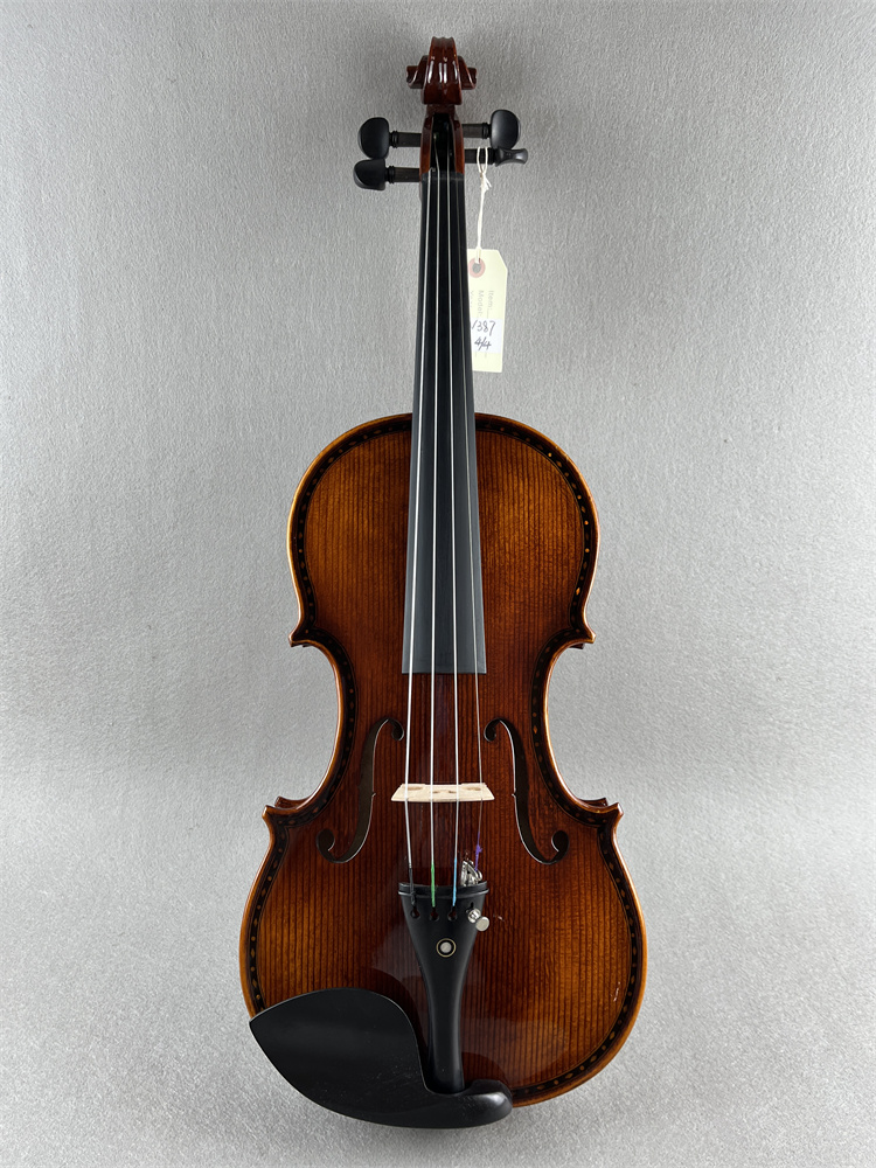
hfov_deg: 53.1
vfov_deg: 67.3
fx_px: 877
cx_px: 438
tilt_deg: -17.7
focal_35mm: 26
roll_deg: -0.6
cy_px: 584
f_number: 1.6
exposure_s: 1/100
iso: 64
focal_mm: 5.1
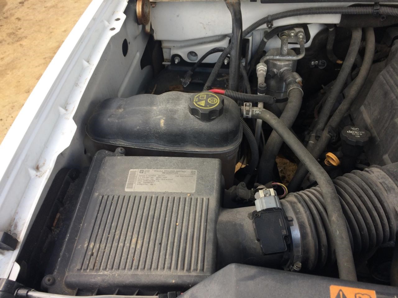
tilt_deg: -45.8
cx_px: 199
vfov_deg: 48.2
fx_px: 333
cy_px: 149
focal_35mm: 29
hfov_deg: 61.7
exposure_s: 1/268
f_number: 2.2
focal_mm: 4.15
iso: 32
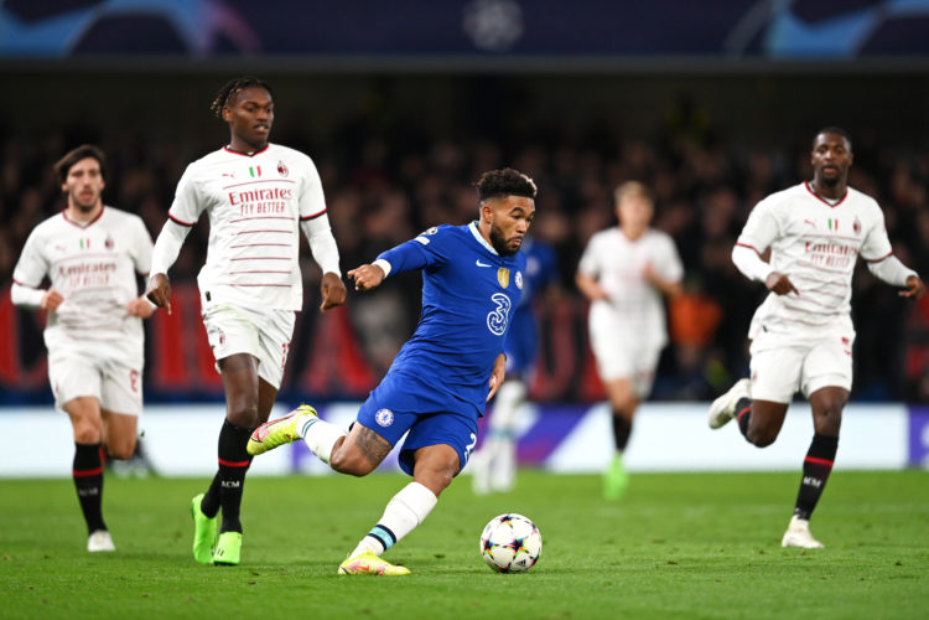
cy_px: 310
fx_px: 10321
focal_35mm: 400
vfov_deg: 3.4
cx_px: 464
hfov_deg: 5.2
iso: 2000
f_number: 2.8
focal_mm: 400
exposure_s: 1/1600
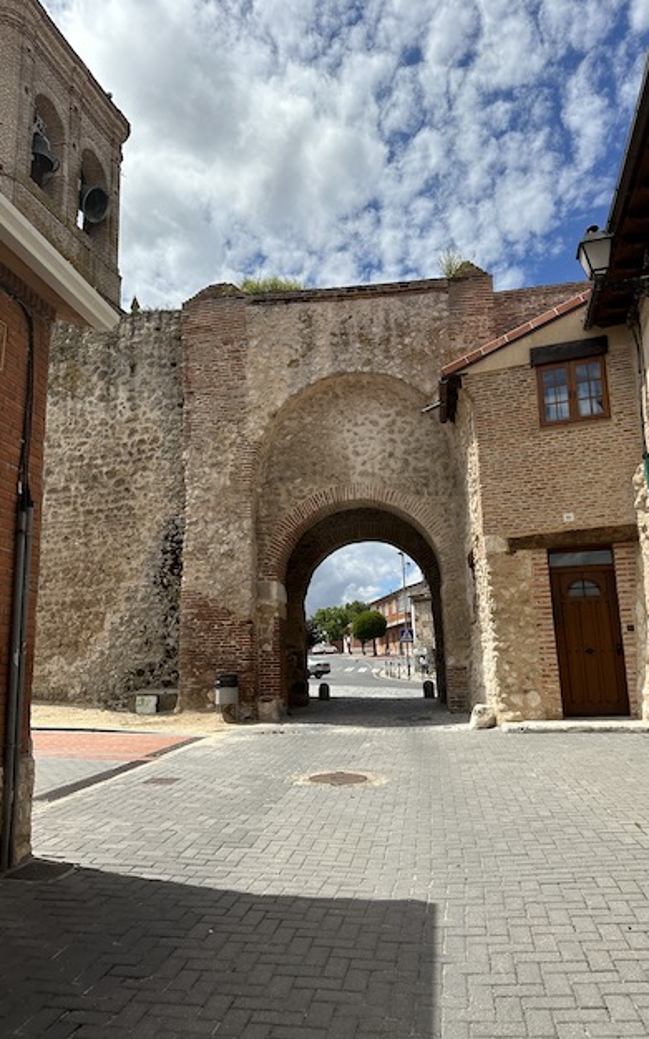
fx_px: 736
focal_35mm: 26
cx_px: 339
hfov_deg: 47.6
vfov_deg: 70.4
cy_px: 521
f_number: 1.78
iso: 80
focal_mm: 6.86
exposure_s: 1/8929
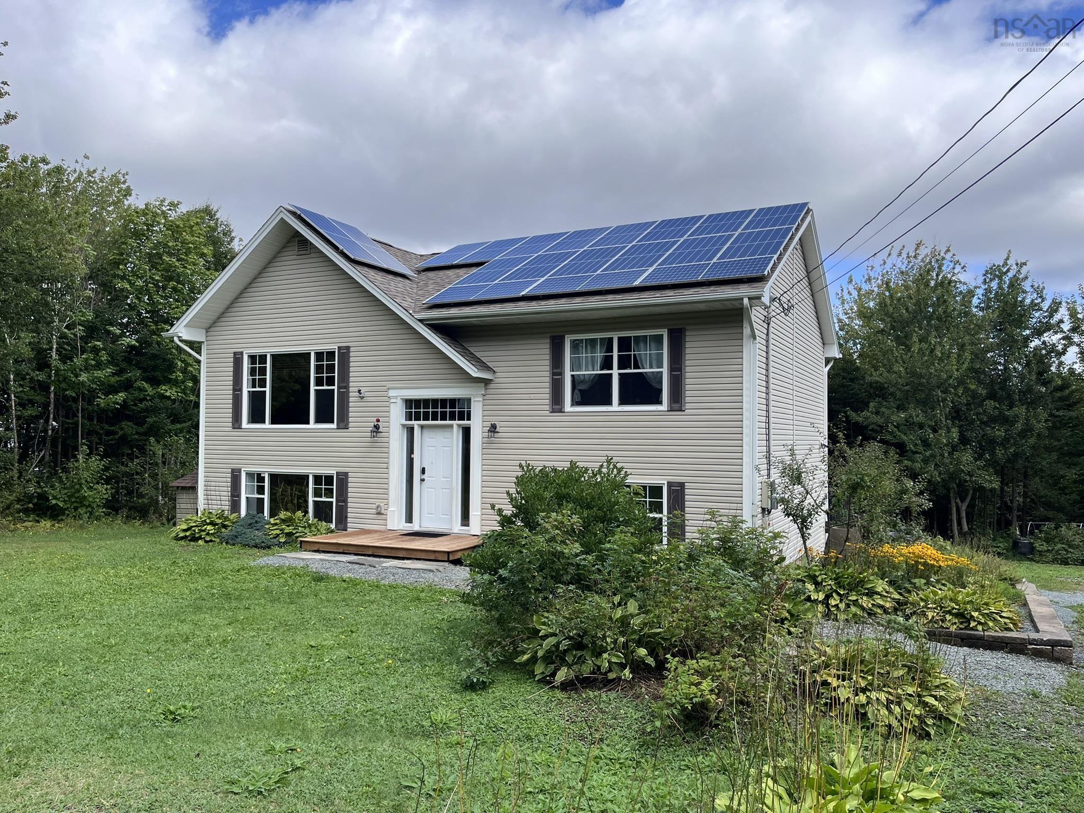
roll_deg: +0.4
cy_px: 406
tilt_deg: +1.4
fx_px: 814
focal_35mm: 26
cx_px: 542
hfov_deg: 67.3
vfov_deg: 53.1
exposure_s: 1/2571
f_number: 1.6
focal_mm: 5.1
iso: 50
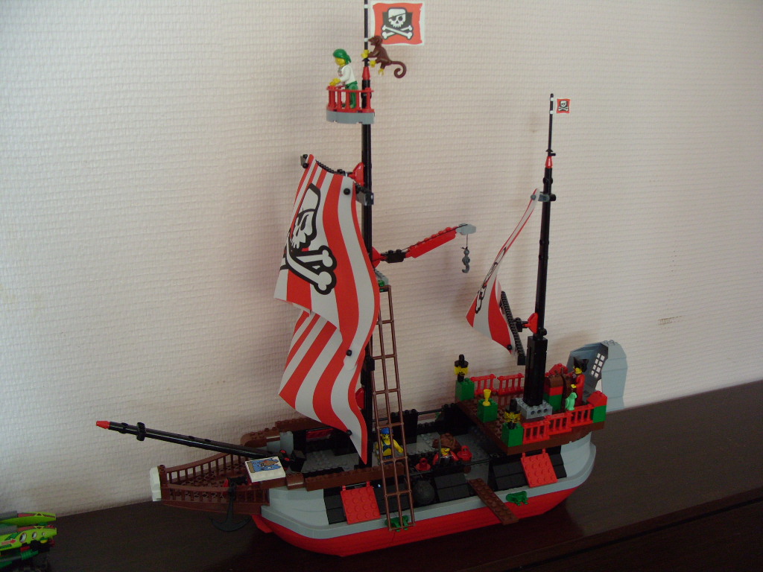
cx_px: 382
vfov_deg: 40.7
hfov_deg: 52.6
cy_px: 286
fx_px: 771
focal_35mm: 35
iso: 200
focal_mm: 7.8
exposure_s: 1/20
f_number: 2.8
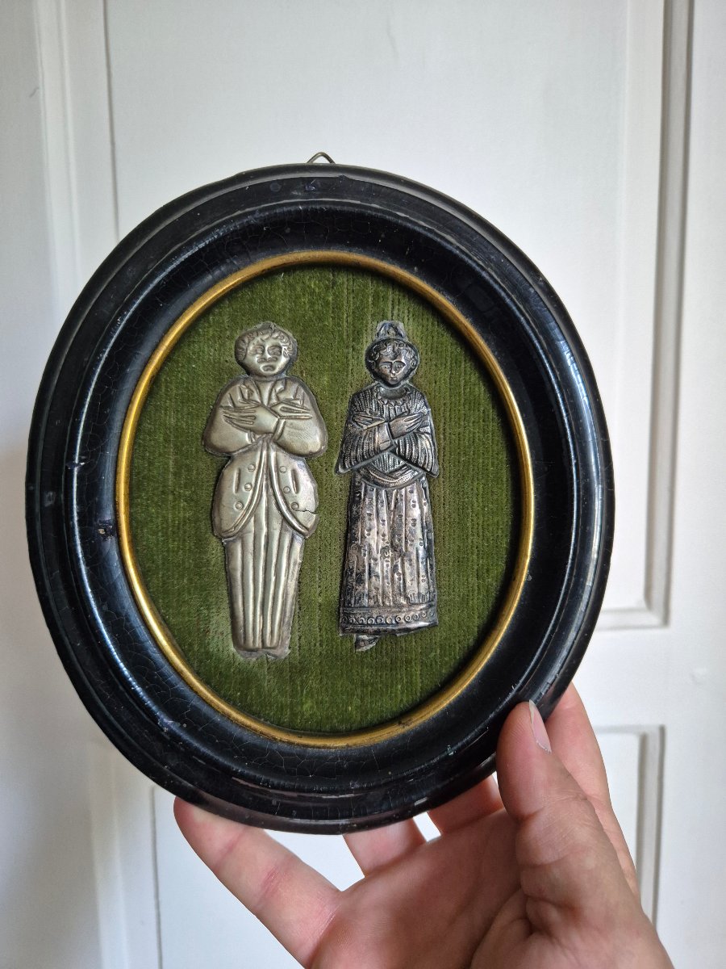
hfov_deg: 58.9
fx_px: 643
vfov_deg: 73.9
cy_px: 484
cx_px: 363
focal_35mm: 23
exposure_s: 1/100
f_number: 1.8
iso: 800
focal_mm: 5.4
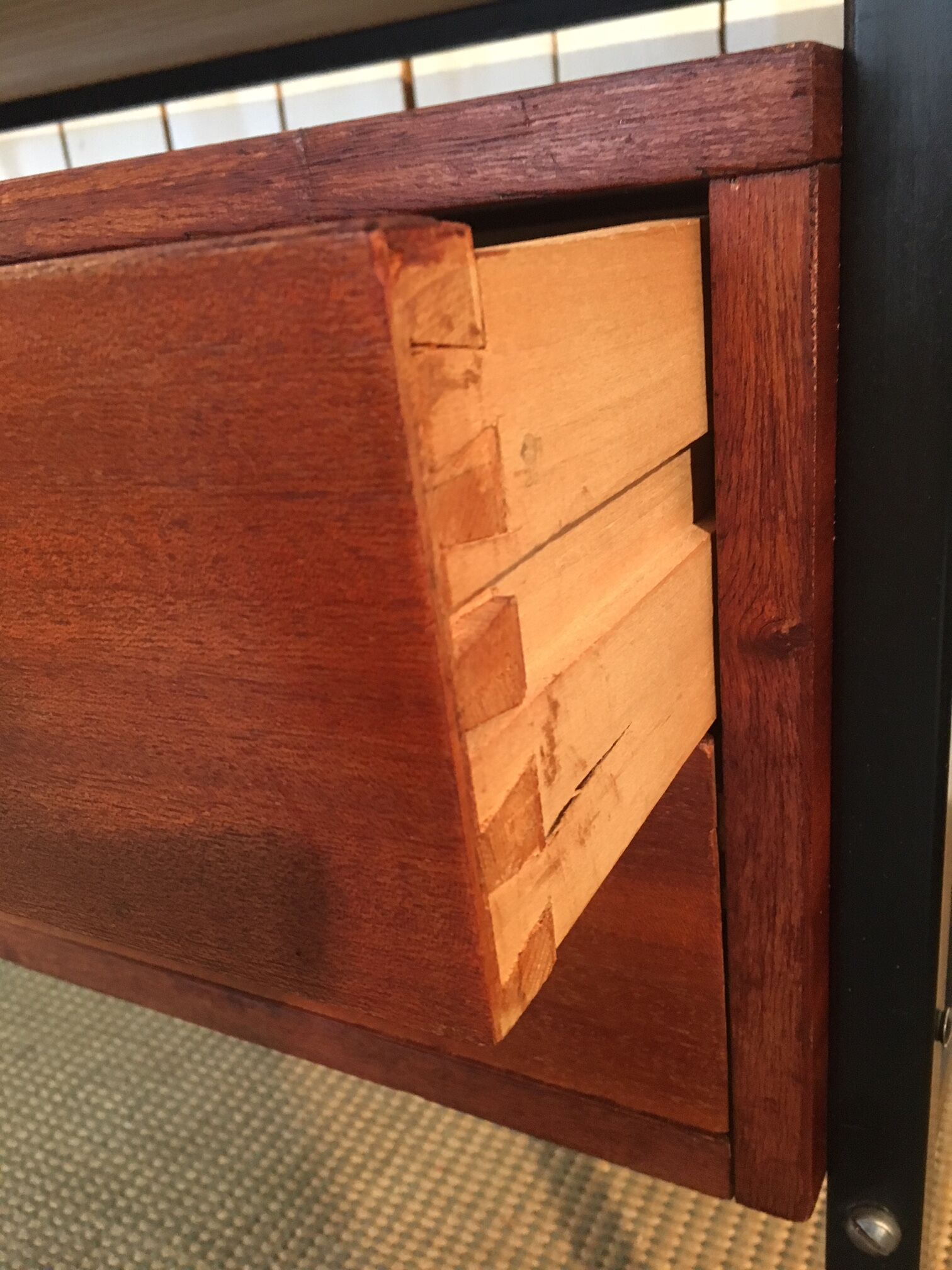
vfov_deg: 61.7
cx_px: 476
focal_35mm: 29
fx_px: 1063
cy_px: 635
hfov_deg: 48.2
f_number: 2.2
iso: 200
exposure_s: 1/25
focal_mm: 4.15
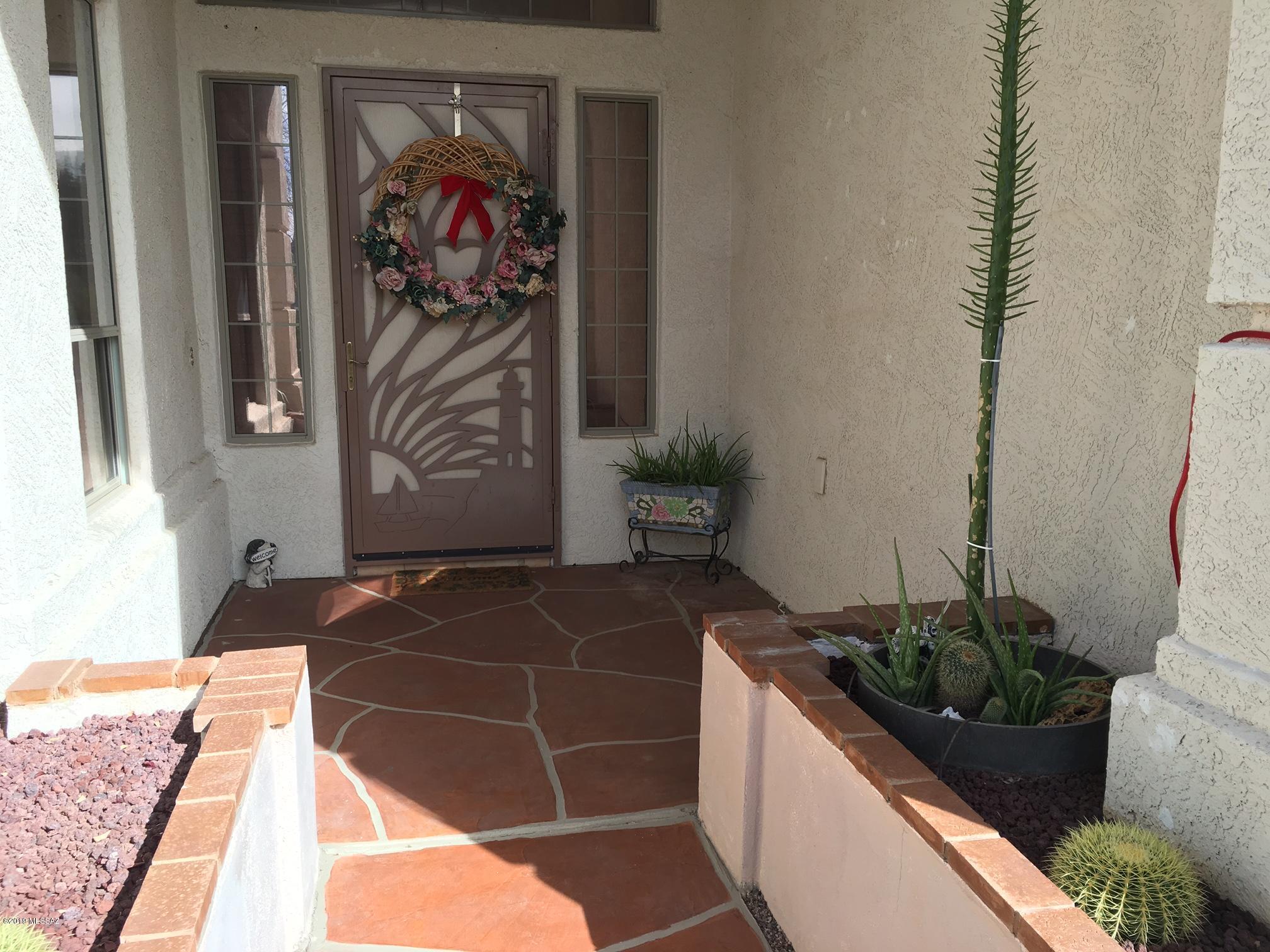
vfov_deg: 48.2
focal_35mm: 29
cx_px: 635
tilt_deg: -7.7
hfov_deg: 61.7
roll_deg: +0.2
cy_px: 476
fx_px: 1064
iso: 25
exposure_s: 1/361
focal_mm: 4.15
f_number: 2.2
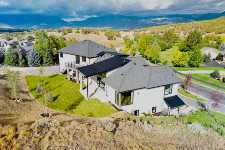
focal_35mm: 26
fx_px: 162
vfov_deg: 49.5
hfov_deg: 69.4
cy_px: 73
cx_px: 112
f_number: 1.7
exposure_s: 1/100
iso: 100
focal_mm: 6.72
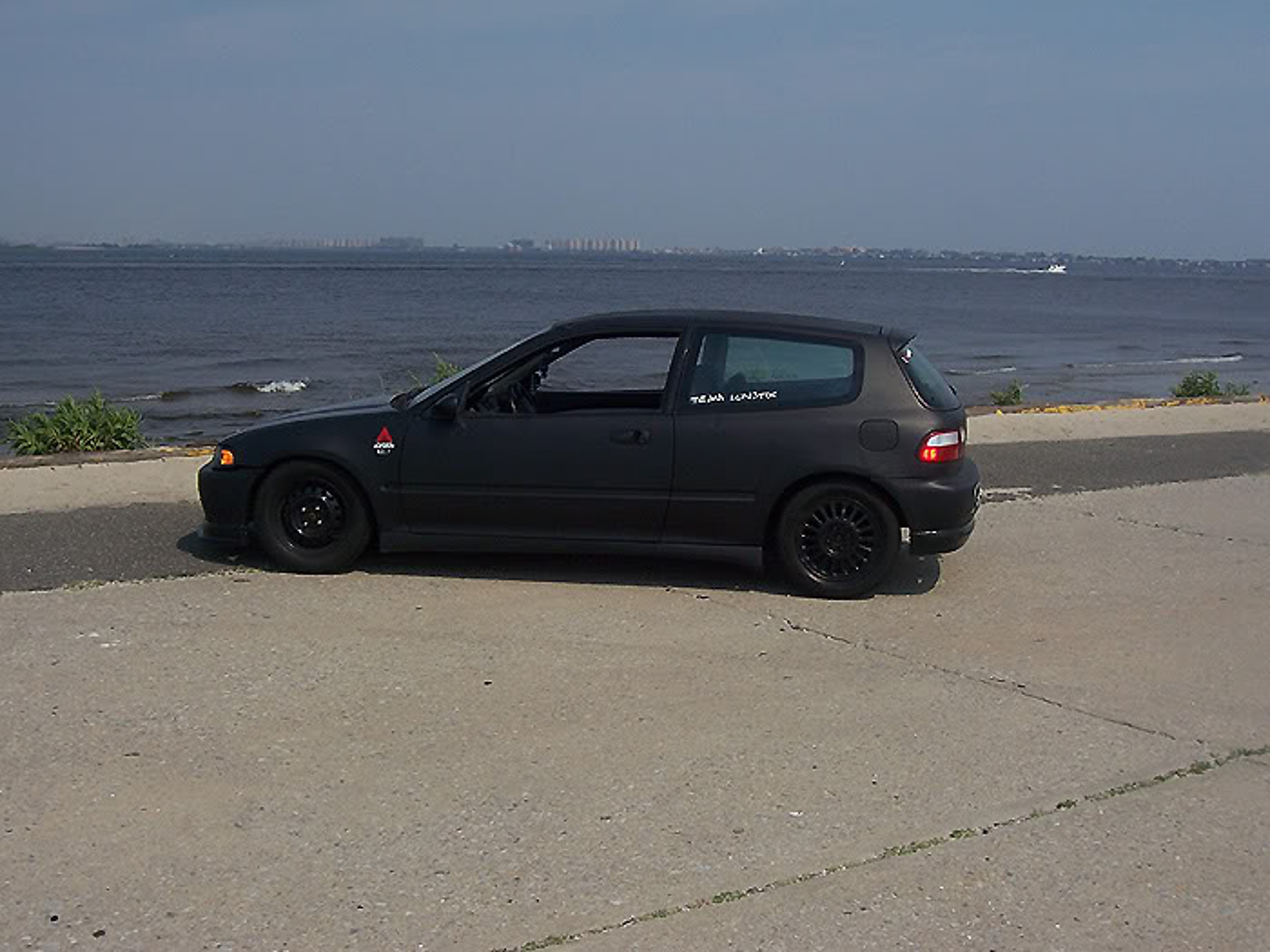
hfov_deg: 44.8
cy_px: 476
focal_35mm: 42
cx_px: 635
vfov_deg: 34.3
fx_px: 1541
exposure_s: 1/1000
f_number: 5.6
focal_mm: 7
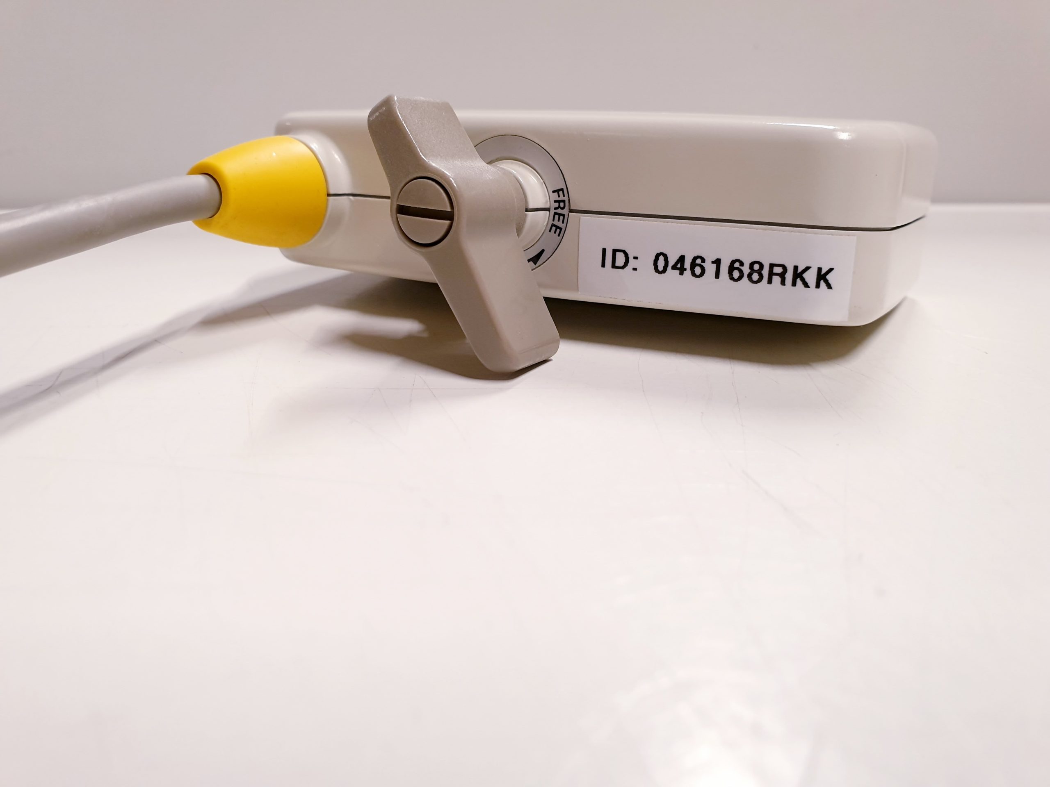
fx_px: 789
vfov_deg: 53.1
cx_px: 525
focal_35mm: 26
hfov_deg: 67.3
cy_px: 394
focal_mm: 4.3
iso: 125
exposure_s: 1/50
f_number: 2.4
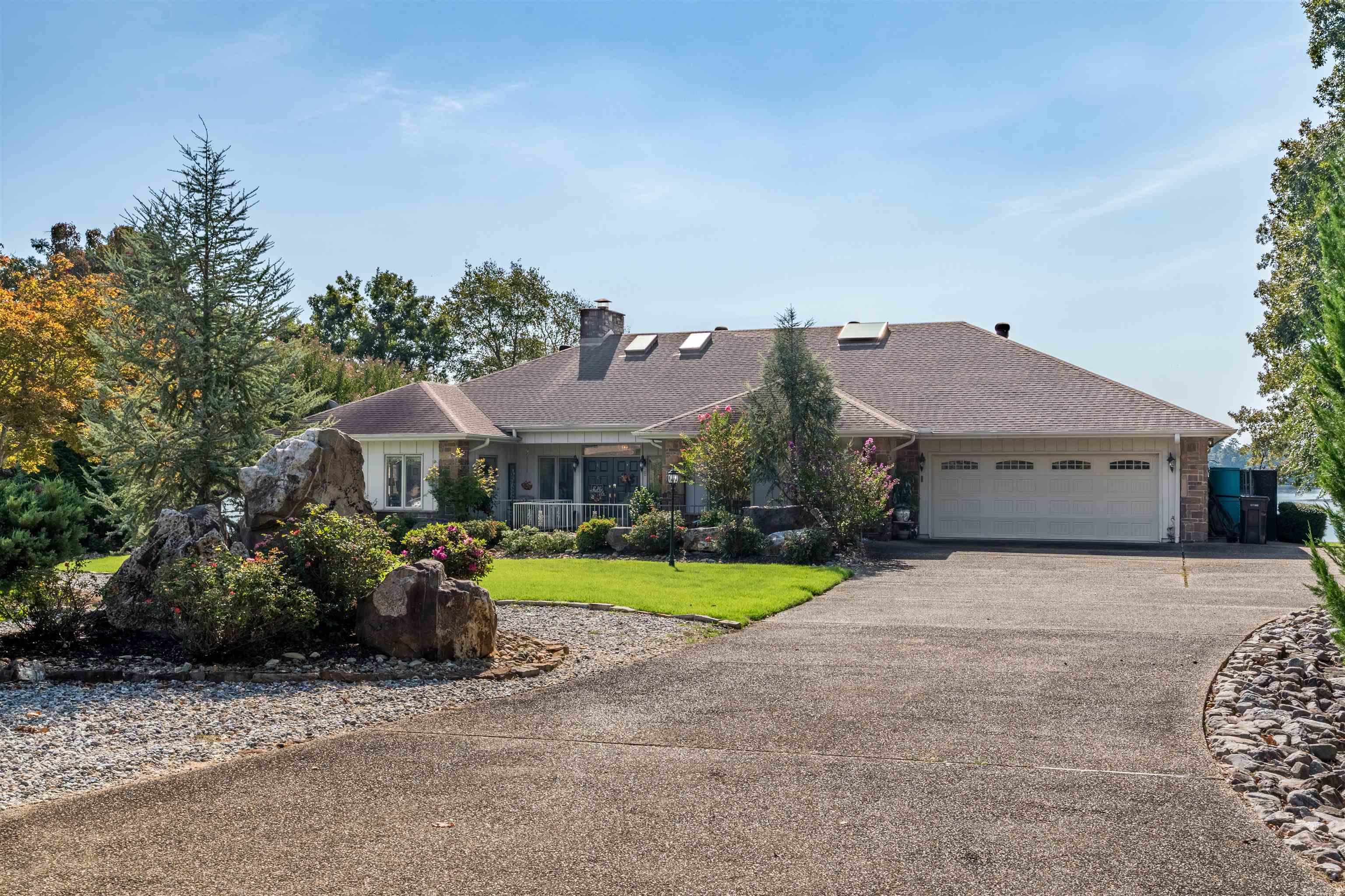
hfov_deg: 54.4
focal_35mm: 35
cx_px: 672
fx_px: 1308
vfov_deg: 37.9
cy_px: 448
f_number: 11
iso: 125
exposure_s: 1/1600
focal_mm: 35
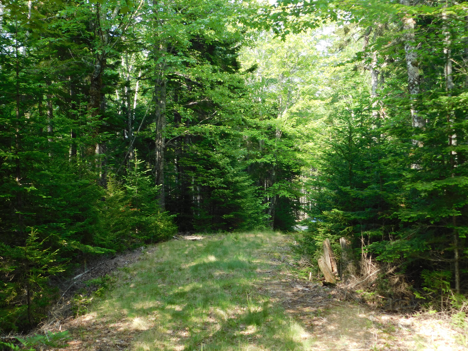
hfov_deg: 37.5
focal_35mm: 51
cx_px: 234
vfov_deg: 28.6
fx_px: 690
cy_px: 176
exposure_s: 1/125
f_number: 3.8
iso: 125
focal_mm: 9
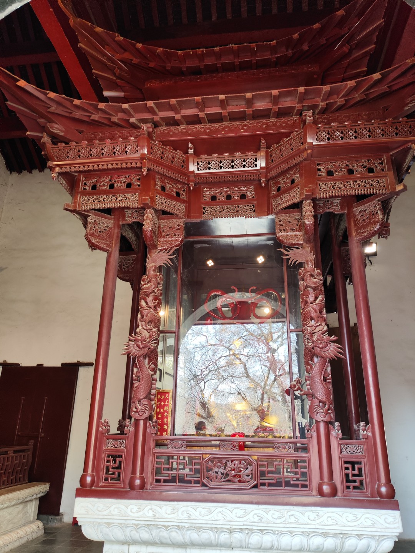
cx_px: 208
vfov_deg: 71.6
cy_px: 276
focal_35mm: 24
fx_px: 383
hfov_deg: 56.9
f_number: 1.8
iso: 82
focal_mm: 4.68
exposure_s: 1/50
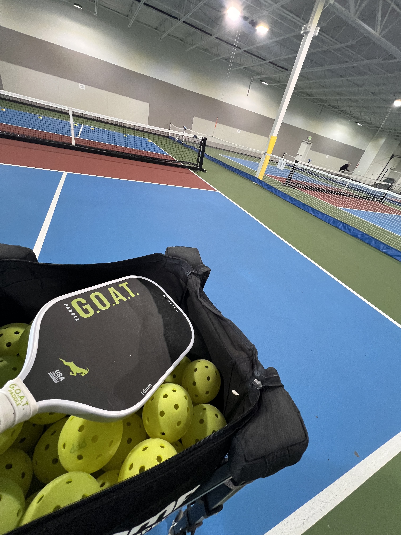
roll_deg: -15.4
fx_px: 201
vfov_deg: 106.2
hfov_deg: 89.9
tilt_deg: -32.4
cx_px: 200
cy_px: 268
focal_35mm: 13
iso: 250
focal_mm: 1.57
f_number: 1.8
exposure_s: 1/79
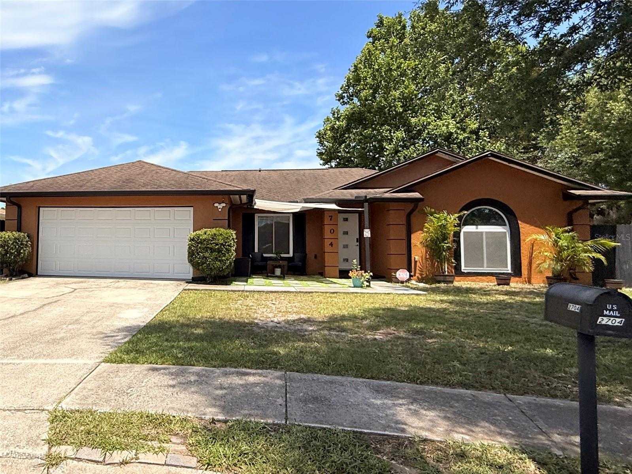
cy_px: 237
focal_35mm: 14
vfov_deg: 85.7
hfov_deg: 102.1
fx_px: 256
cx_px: 316
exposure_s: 1/2165
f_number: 2.2
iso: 50
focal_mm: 2.22
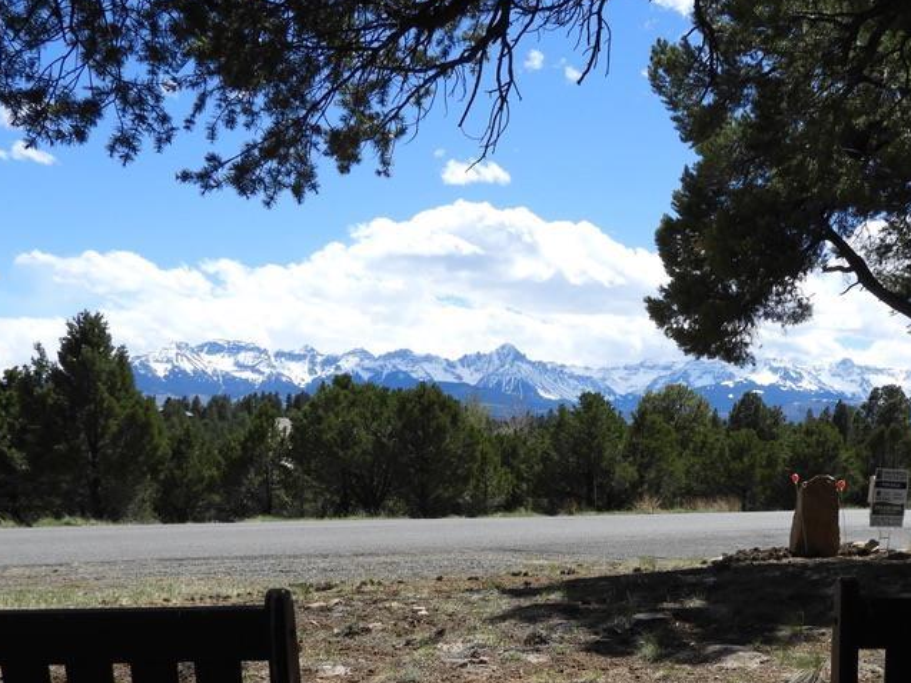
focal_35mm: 45
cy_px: 509
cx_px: 579
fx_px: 1185
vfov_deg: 31.6
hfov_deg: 41.7
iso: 100
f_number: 3.5
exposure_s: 1/1250
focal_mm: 5
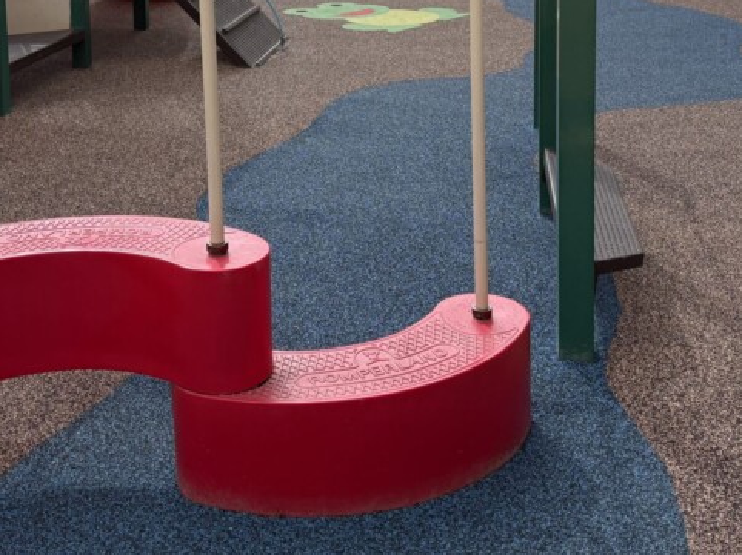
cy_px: -6
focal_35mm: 51
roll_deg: +0.6
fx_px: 1093
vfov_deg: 26.9
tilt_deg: -7.6
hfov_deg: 37.3
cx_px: 291
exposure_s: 1/3953
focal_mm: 6.76
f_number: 1.78
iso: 100
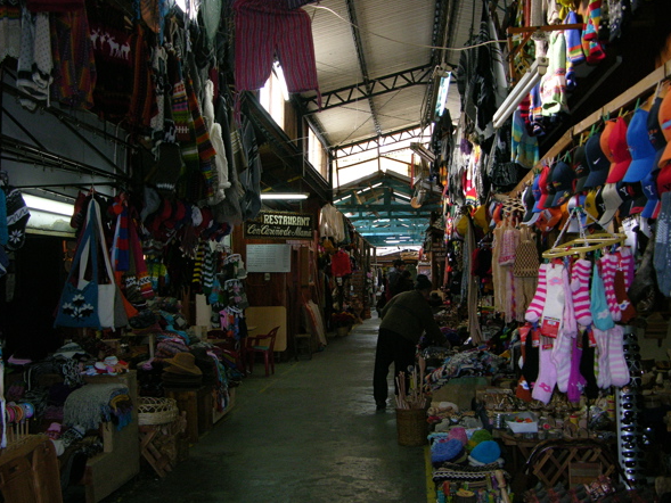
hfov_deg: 49.0
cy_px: 270
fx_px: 737
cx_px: 329
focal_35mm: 38
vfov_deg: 37.7
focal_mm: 8.9
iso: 200
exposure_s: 1/60.1
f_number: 2.8
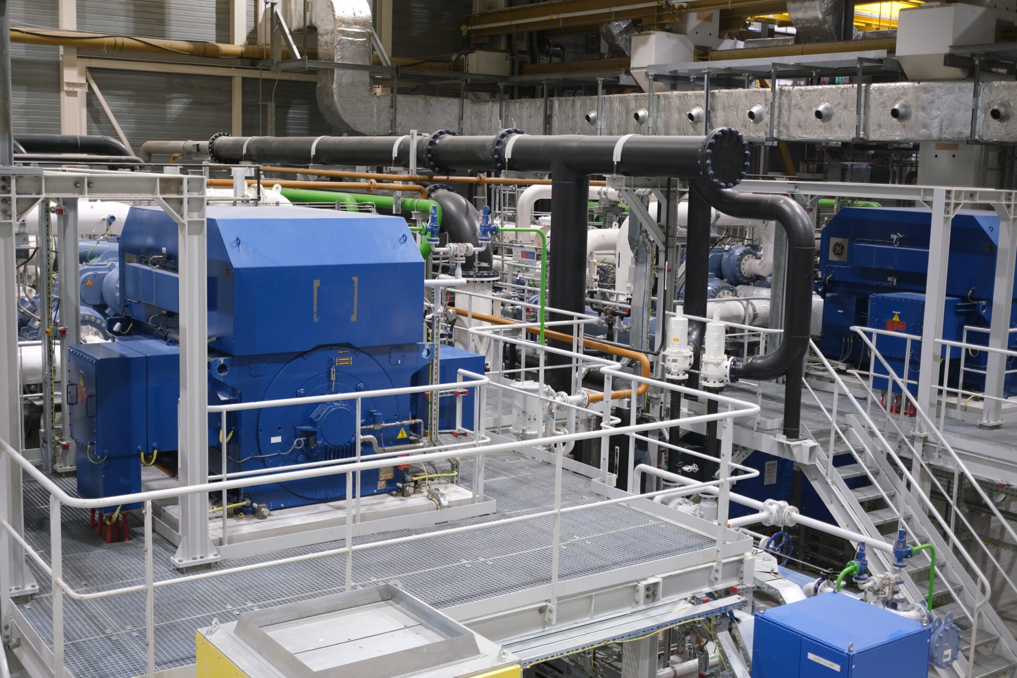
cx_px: 508
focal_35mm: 41
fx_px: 1158
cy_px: 339
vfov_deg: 32.6
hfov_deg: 47.4
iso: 640
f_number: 2.8
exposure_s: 1/40
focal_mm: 27
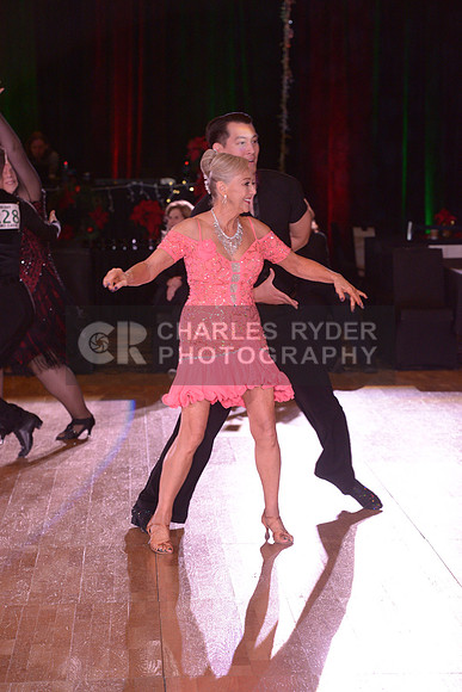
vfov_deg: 18.3
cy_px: 346
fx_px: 2155
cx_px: 231
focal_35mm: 112
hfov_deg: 12.2
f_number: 6.3
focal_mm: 112
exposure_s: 1/200
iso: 2000
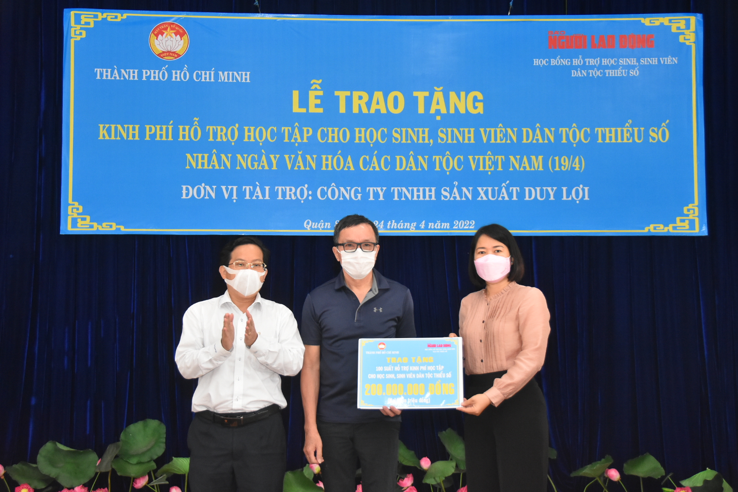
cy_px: 246
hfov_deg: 35.1
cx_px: 369
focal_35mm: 57
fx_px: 1168
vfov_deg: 23.8
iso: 2200
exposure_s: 1/200
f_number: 4.2
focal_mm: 38
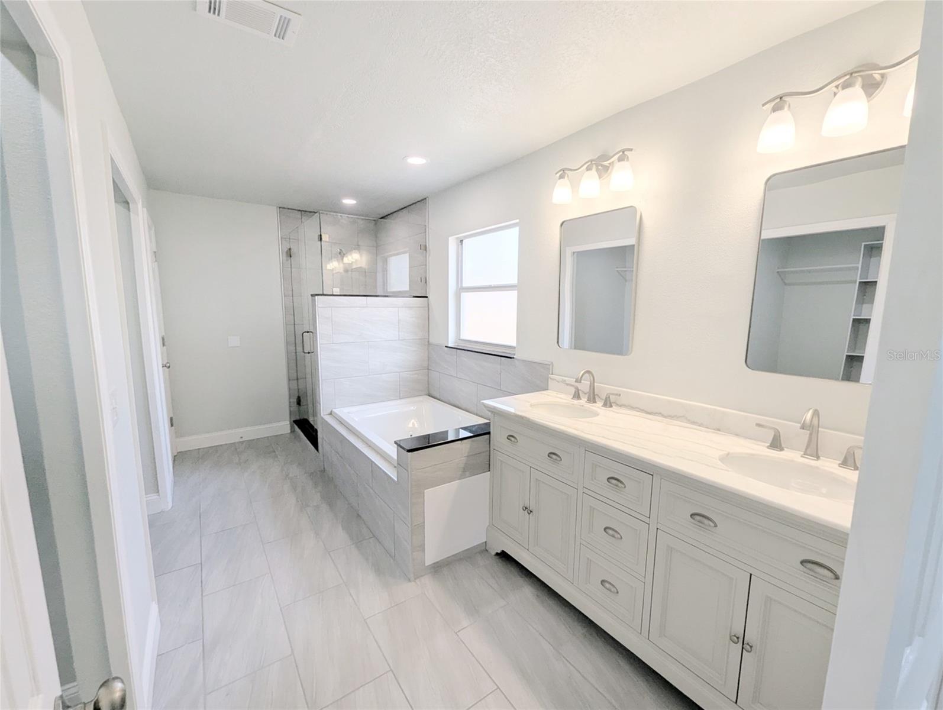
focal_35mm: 13
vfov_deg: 90.1
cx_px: 472
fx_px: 355
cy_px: 355
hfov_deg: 106.1
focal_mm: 1.95
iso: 56
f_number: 2.2
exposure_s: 1/264
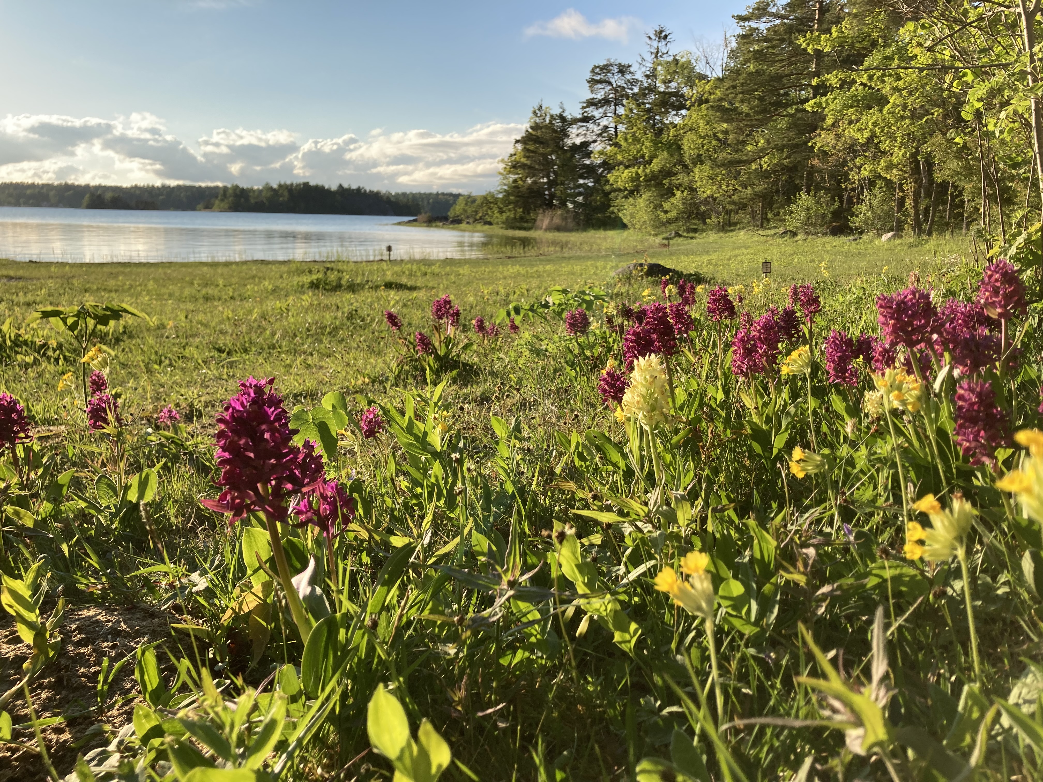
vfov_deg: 49.7
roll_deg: -1.0
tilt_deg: -10.5
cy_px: 391
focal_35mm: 28
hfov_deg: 63.4
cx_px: 522
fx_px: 844
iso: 20
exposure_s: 1/1033
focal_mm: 3.99
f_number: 1.8
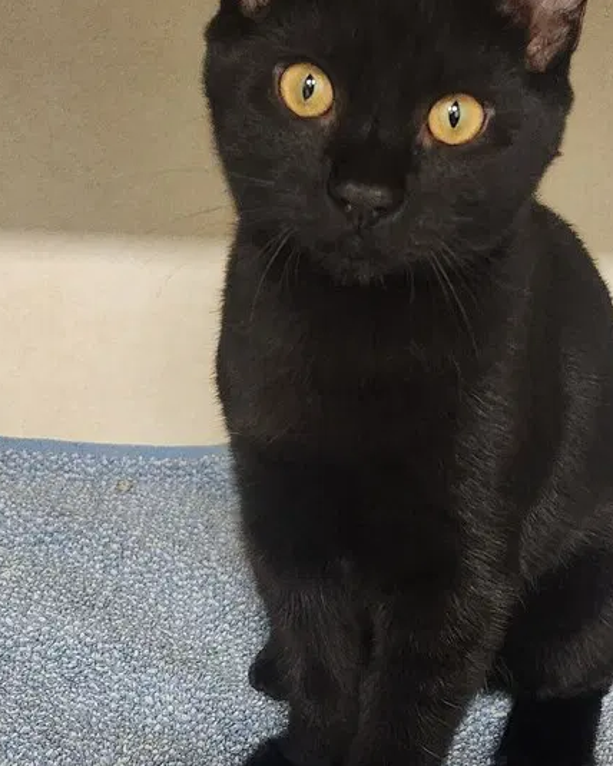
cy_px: 389
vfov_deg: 43.8
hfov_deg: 35.4
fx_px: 952
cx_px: 391
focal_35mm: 42
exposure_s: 1/120
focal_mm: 5.4
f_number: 1.8
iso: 1000
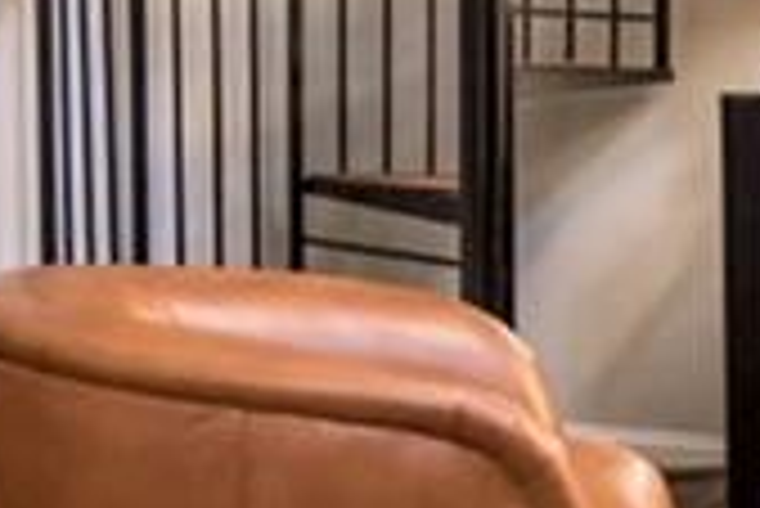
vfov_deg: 14.0
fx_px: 2049
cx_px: 580
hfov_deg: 20.8
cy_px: 74
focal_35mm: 97
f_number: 2.8
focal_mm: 16
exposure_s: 1/60
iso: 1250
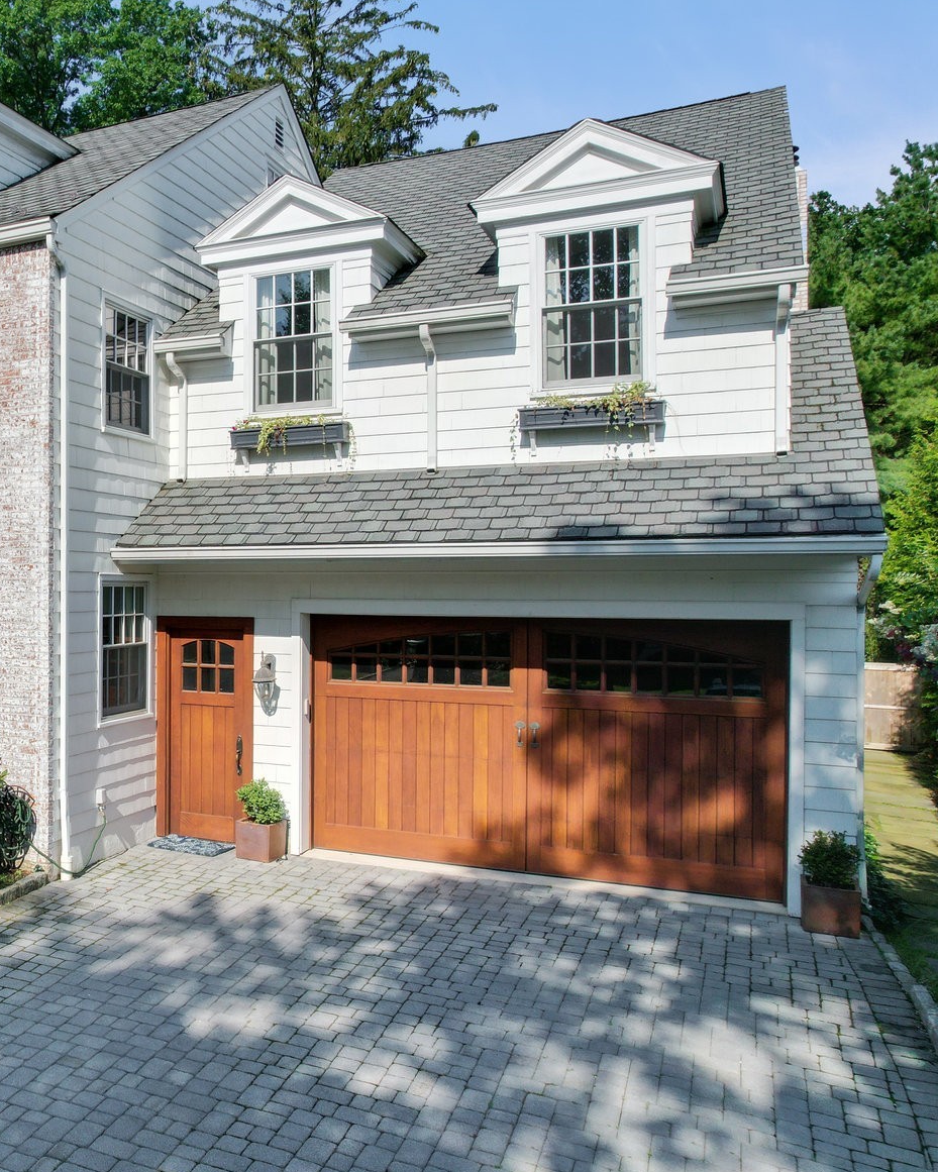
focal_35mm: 32
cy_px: 572
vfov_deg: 55.7
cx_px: 45
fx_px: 1110
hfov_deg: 41.1
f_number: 2.8
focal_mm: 8.38
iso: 100
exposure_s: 1/1500
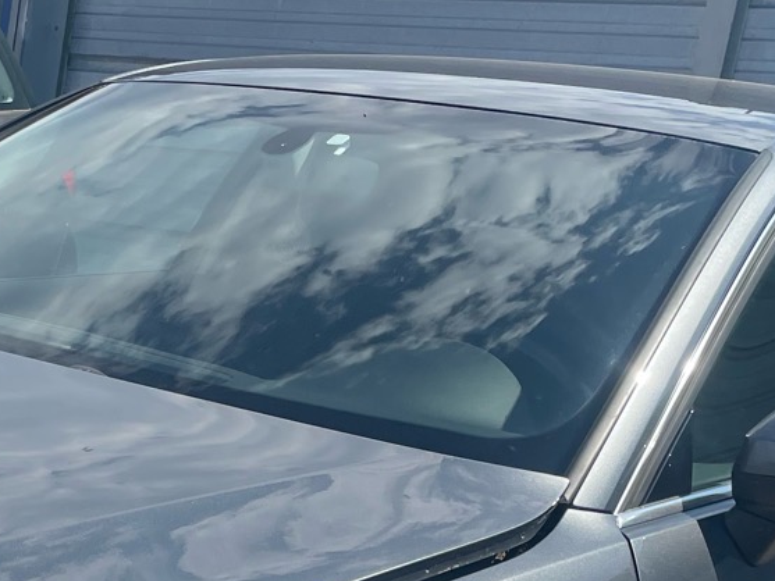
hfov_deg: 22.4
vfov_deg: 16.6
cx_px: 7
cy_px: 758
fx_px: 1881
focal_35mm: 84
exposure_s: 1/2959
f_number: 1.6
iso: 32
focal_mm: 4.2
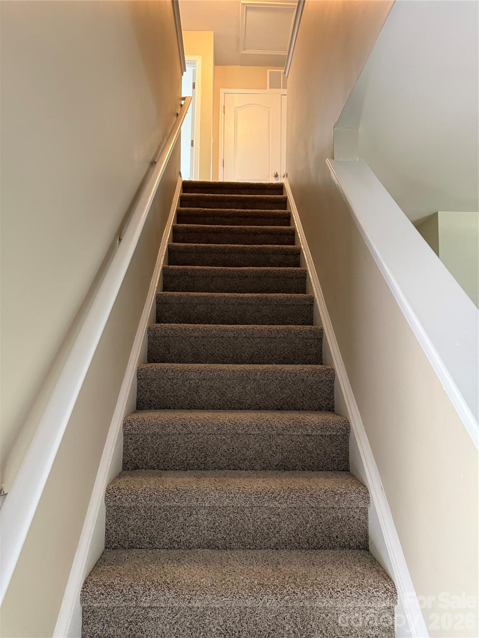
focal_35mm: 24
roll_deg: -1.8
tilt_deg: +6.0
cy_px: 319
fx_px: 443
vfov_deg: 71.6
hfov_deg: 56.8
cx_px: 240
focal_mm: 6.76
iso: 500
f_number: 1.78
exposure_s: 1/60
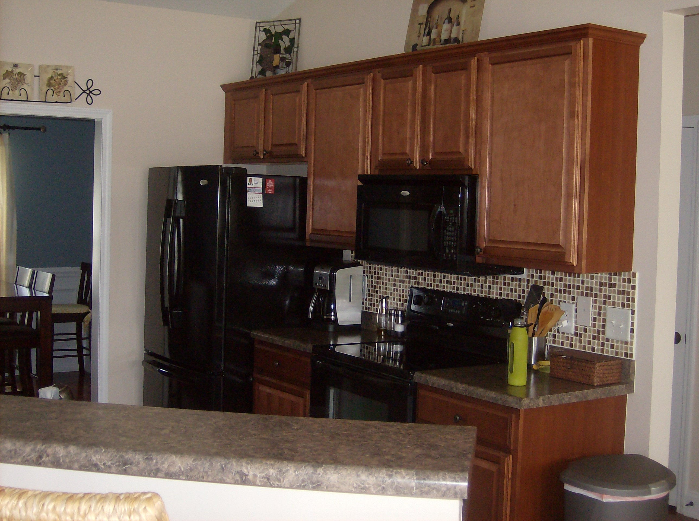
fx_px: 927
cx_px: 350
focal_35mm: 46
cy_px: 260
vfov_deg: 31.4
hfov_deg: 41.3
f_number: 3.1
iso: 200
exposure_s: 1/74
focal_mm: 7.7
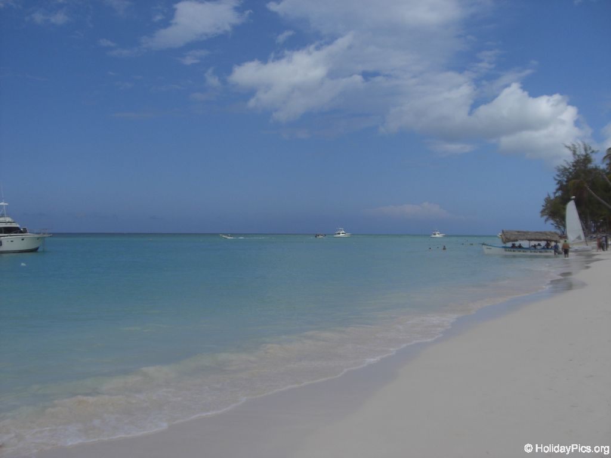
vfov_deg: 37.7
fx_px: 671
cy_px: 229
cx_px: 306
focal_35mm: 38
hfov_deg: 49.0
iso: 64
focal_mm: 6.2
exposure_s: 1/320
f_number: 8
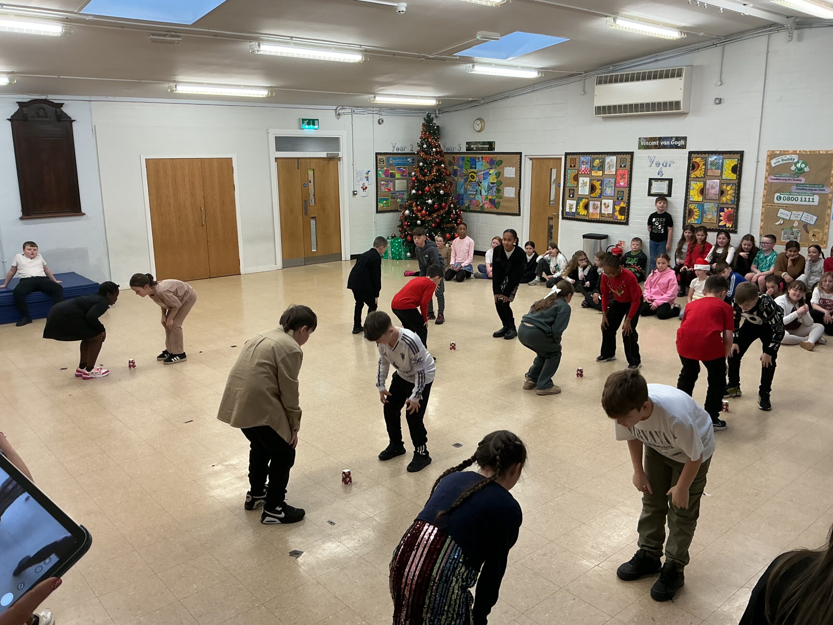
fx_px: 698
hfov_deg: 61.7
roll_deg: +1.2
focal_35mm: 29
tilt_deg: -13.7
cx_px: 416
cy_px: 312
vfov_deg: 48.2
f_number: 1.8
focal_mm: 3
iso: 50
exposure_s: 1/50
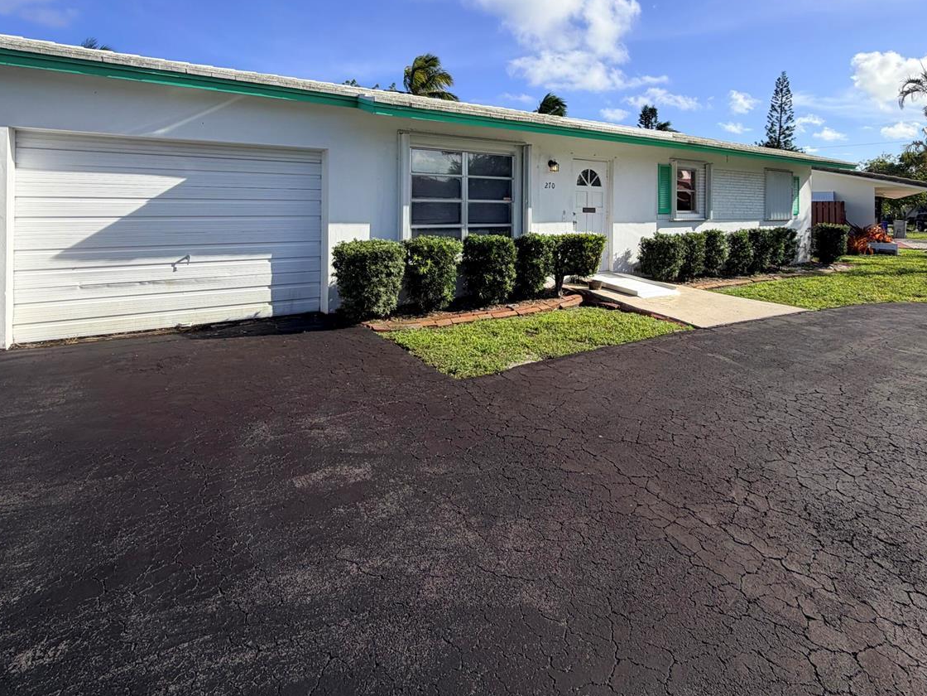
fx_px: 536
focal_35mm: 20
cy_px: 209
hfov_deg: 81.5
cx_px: 509
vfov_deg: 63.5
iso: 20
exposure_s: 1/864
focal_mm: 2.22
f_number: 2.2
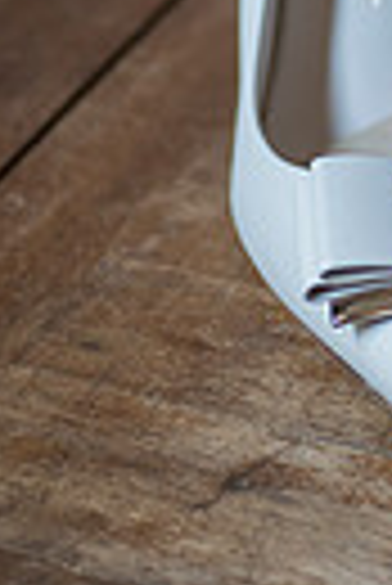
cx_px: 667
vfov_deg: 6.6
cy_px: -104
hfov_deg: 4.4
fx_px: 5066
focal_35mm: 311
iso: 1250
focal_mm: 90
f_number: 3.5
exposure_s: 1/250
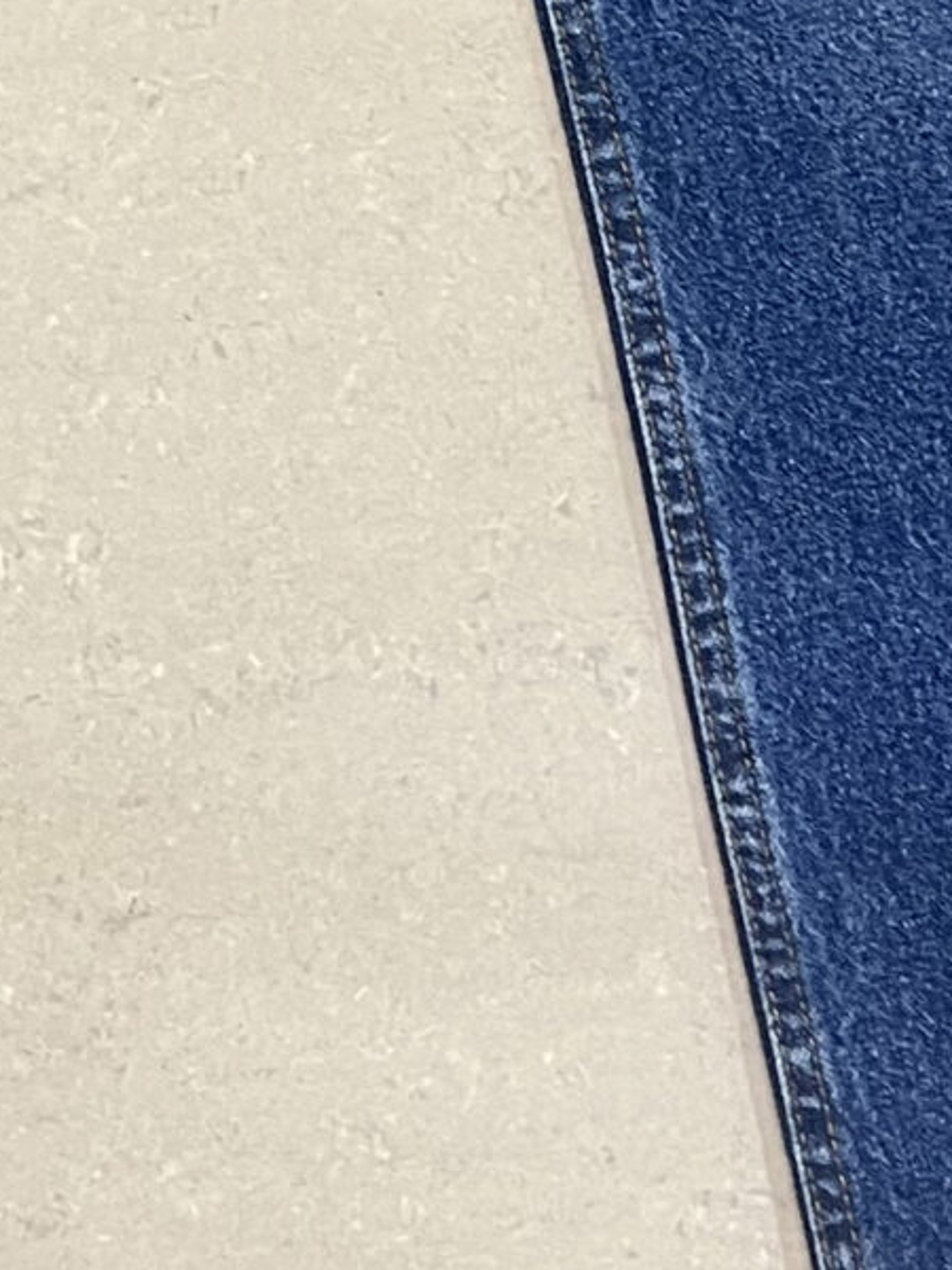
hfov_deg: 13.3
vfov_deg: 16.4
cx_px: 324
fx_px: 4070
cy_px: -540
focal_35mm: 111
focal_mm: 5.7
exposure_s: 1/50
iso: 100
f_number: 1.5
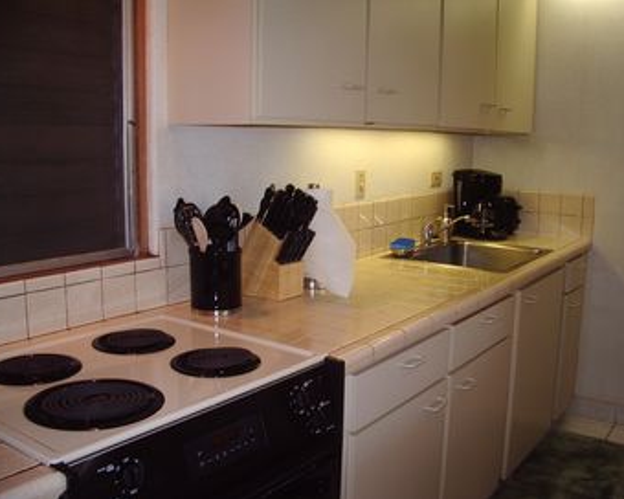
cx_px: 316
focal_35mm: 37
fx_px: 683
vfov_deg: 40.1
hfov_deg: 49.1
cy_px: 250
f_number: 2.6
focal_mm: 5.8
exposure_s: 1/40
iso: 100
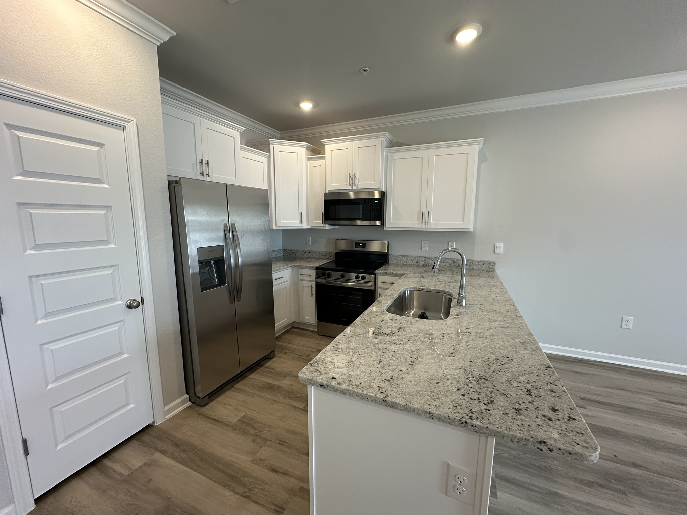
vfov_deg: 85.7
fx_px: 278
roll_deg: -1.2
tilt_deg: -7.5
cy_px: 258
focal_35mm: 14
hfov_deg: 102.1
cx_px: 344
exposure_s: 1/120
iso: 200
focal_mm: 2.22
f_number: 2.2
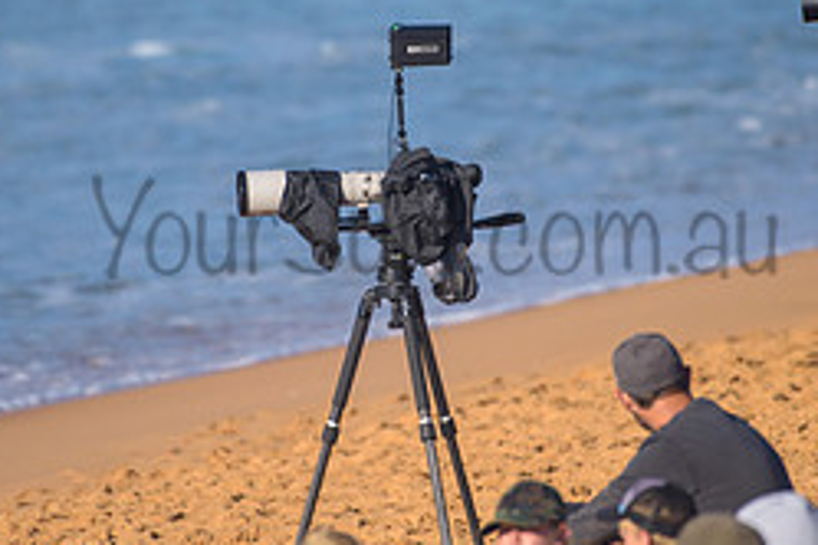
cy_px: 199
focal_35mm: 1163
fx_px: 26424
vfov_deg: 1.2
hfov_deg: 1.8
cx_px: 430
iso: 280
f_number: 5.6
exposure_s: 1/2000
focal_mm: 500
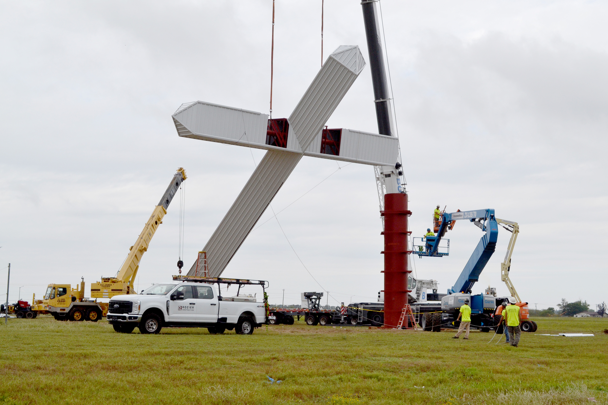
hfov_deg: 41.1
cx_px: 304
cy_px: 202
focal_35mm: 48
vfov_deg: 28.1
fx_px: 811
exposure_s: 1/500
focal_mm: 32
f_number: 11
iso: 400
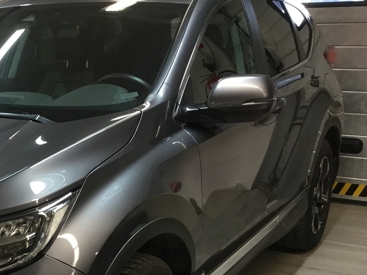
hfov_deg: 29.3
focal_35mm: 62
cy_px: 221
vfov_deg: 23.3
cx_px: 6
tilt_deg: -16.5
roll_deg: +2.2
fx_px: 657
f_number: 2.4
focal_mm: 3.3
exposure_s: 1/33
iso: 100
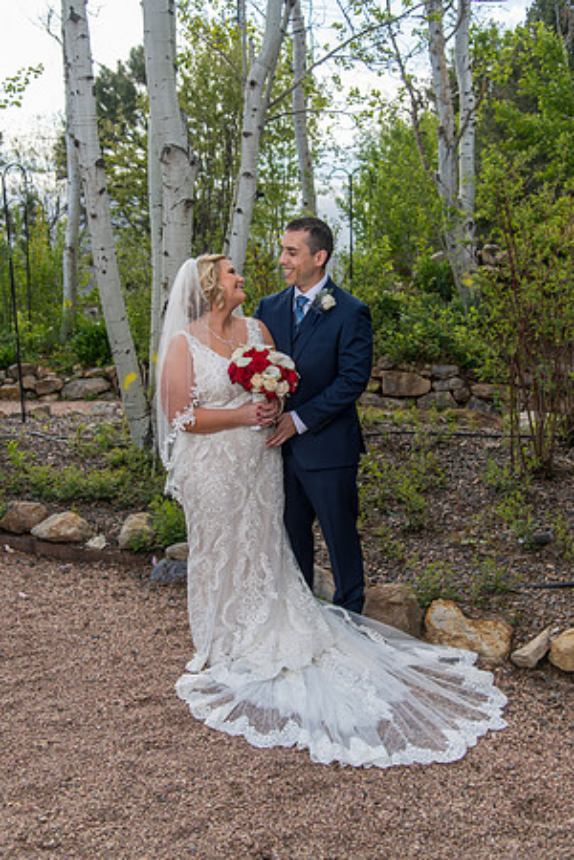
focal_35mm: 38
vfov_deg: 50.7
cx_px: 287
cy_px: 430
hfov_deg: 35.1
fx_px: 909
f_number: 5
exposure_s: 1/250
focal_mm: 38
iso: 80
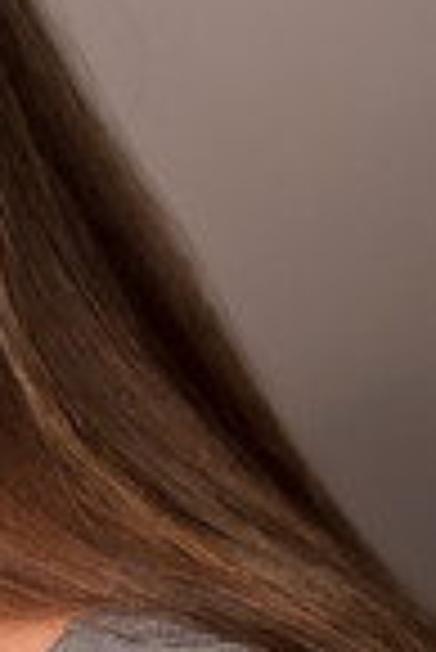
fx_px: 5600
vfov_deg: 6.7
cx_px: -823
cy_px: 178
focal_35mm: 309
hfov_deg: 4.3
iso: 100
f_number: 2.8
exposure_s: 1/400
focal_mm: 70
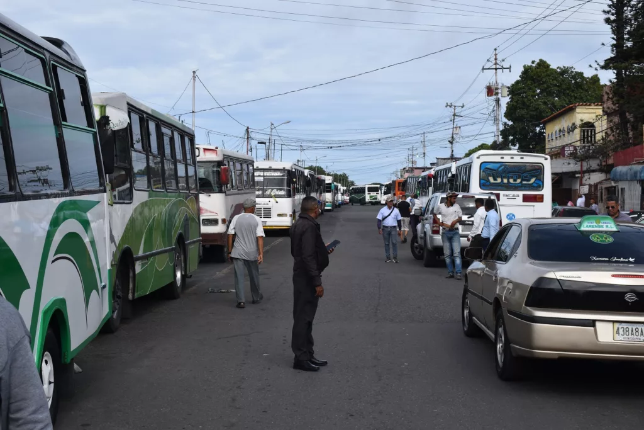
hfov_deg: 36.9
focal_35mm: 54
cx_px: 322
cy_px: 215
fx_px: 966
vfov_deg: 25.1
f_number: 10
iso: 200
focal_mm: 36
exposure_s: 1/400
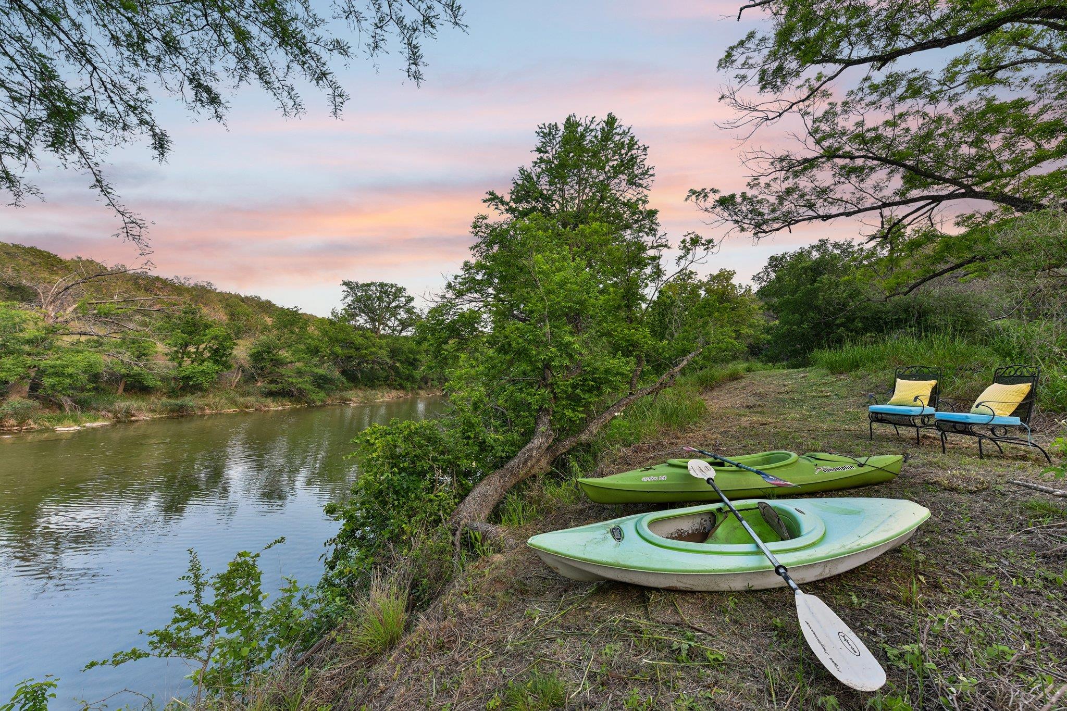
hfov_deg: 104.3
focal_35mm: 14
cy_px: 356
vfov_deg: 81.2
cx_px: 534
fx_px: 415
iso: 200
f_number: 8
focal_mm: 14
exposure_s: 1/15
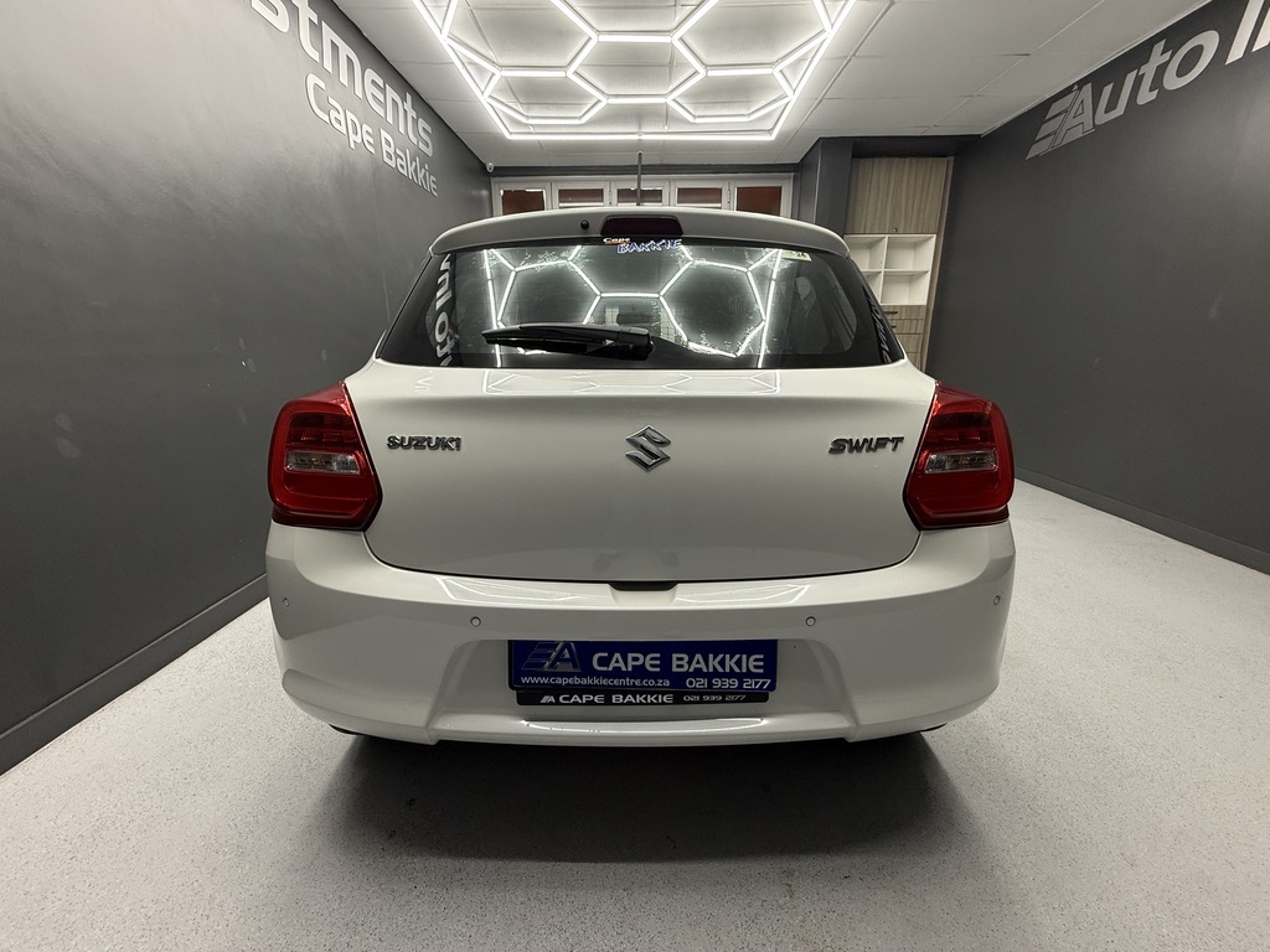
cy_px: 476
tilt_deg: -14.5
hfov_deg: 102.1
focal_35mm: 14
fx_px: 514
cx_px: 635
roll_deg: +0.7
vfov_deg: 85.7
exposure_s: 1/100
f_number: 2.2
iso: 160
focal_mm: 2.22
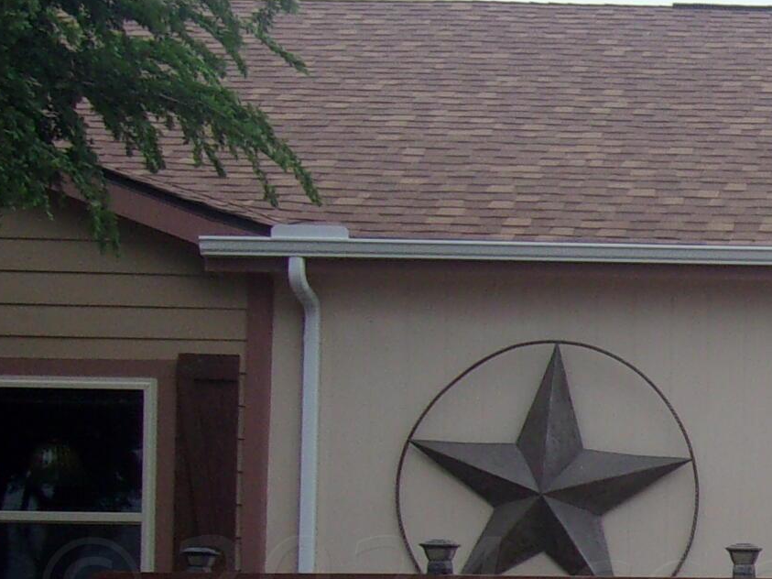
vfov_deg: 12.1
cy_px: 599
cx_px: 1143
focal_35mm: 121
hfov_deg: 15.1
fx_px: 2698
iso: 80
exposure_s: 1/350
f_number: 3.3
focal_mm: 6.1
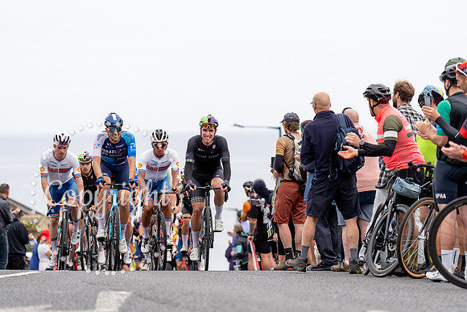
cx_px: 234
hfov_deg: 12.3
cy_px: 156
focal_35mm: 167
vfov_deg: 8.2
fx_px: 2167
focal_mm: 167
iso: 320
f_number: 3.5
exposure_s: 1/1000
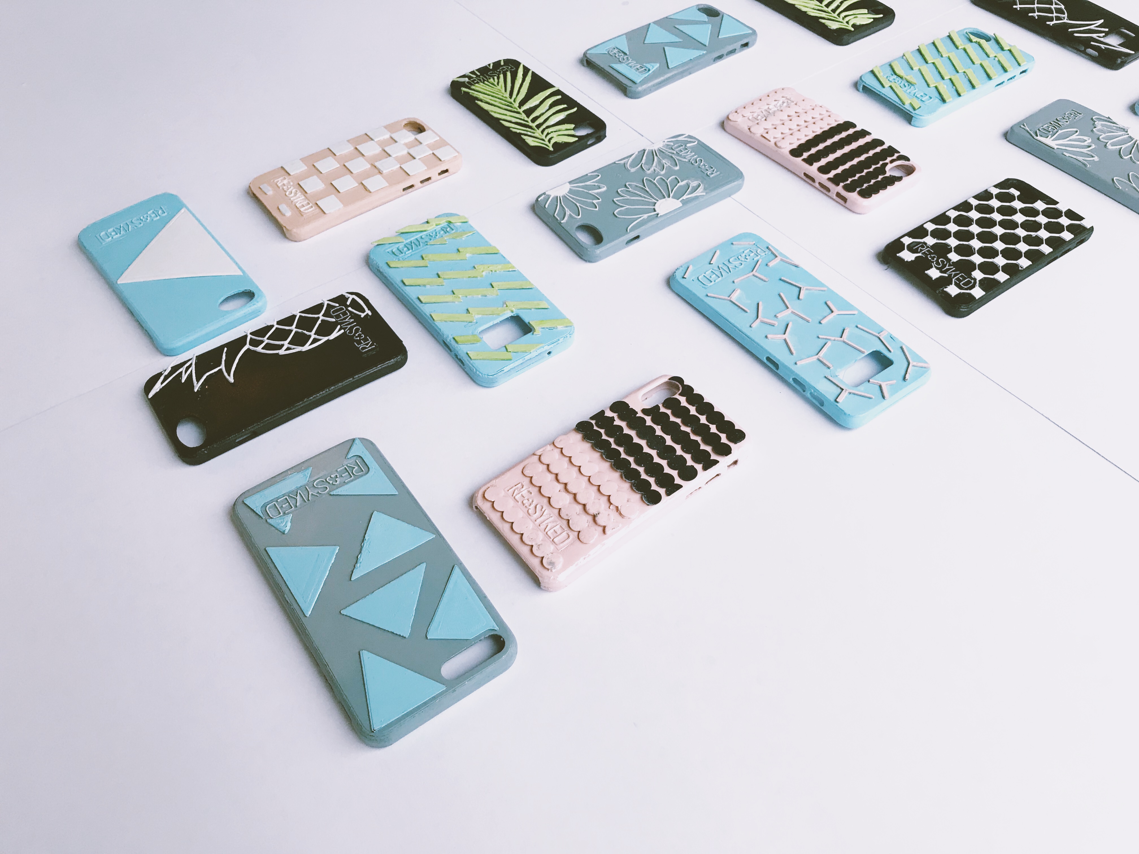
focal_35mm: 28
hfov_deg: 63.4
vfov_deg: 49.7
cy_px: 427
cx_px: 570
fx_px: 921
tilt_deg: -51.2
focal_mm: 3.99
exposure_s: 1/40
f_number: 1.8
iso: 25
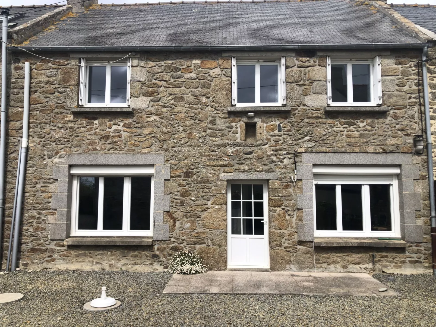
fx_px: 353
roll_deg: -0.3
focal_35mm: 28
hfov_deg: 63.4
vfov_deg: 49.8
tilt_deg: +5.2
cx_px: 218
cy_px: 164
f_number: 1.8
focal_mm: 3.99
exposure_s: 1/1715
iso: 20
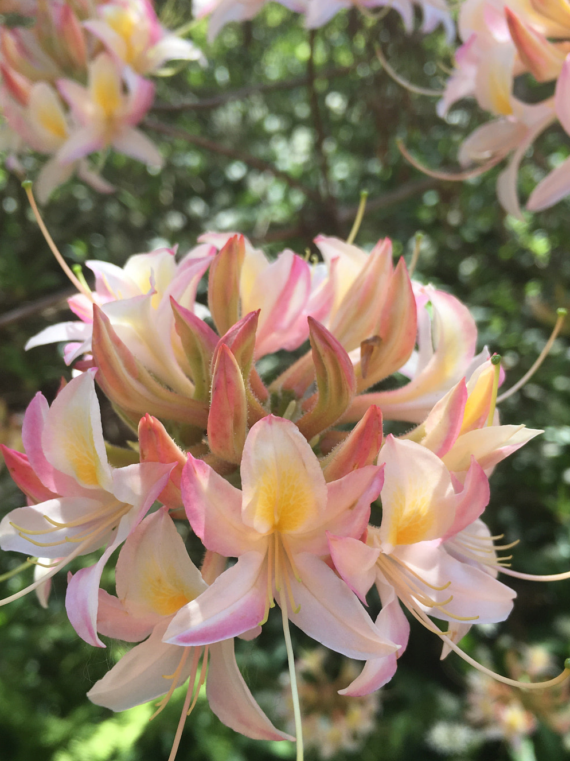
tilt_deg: -20.1
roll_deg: +0.1
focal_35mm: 35
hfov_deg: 40.7
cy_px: 417
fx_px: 769
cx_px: 281
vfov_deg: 52.6
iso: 25
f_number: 2.2
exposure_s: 1/304
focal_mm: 4.15
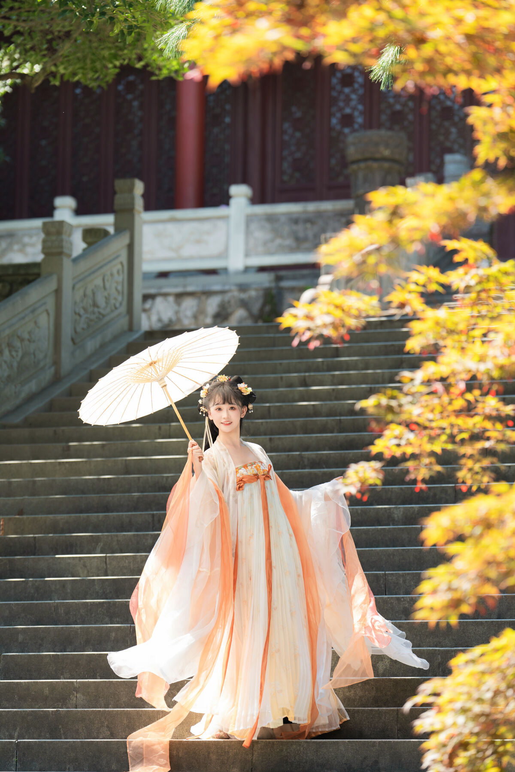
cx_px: 258
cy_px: 386
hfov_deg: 10.6
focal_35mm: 129
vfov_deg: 15.9
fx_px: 2768
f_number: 3.2
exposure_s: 1/640
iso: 400
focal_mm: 129
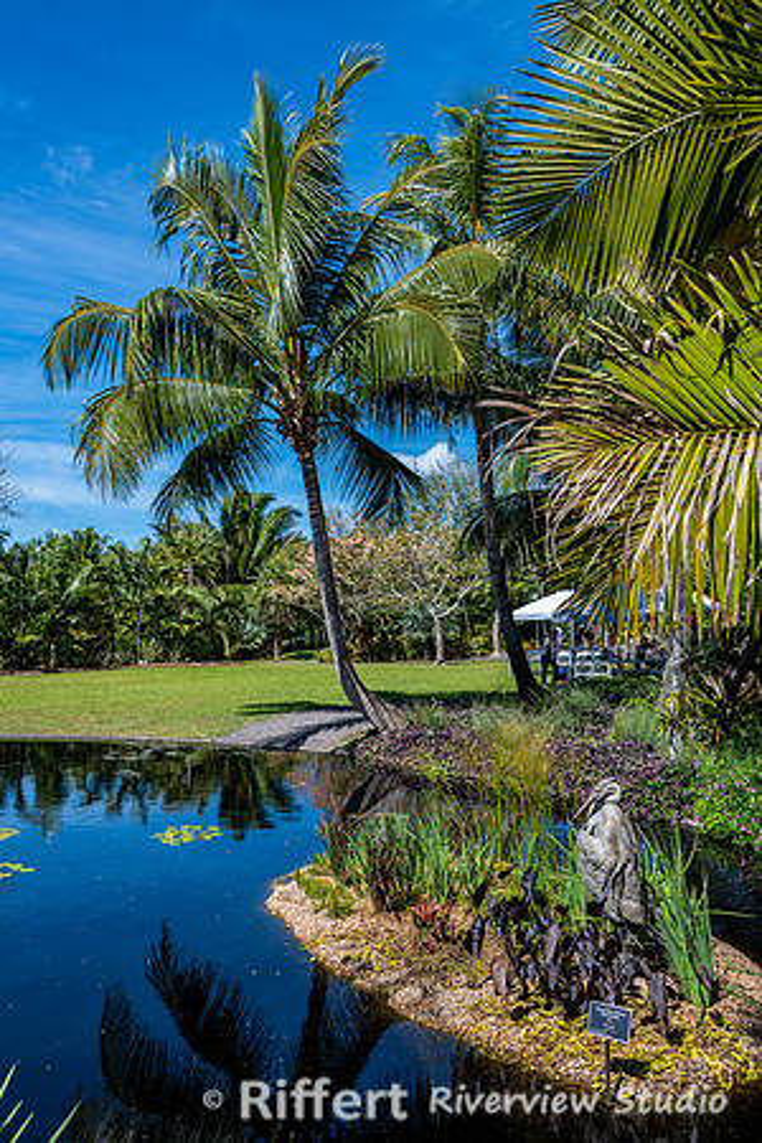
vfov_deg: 65.5
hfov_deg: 46.4
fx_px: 889
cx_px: 381
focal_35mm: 28
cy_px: 572
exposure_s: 1/160
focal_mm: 28
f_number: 8
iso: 64
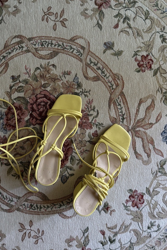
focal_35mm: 26
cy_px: 126
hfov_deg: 49.4
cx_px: 72
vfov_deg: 69.4
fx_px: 181
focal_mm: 6.86
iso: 200
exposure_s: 1/121
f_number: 1.78
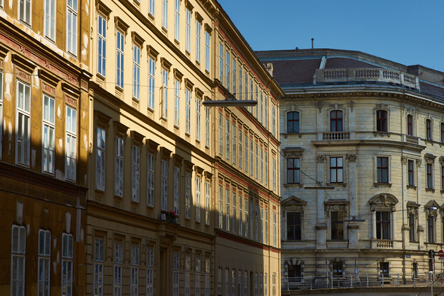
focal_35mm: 100
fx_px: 1234
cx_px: 222
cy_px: 148
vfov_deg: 13.7
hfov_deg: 20.4
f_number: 8
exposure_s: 1/200
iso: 200
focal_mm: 100
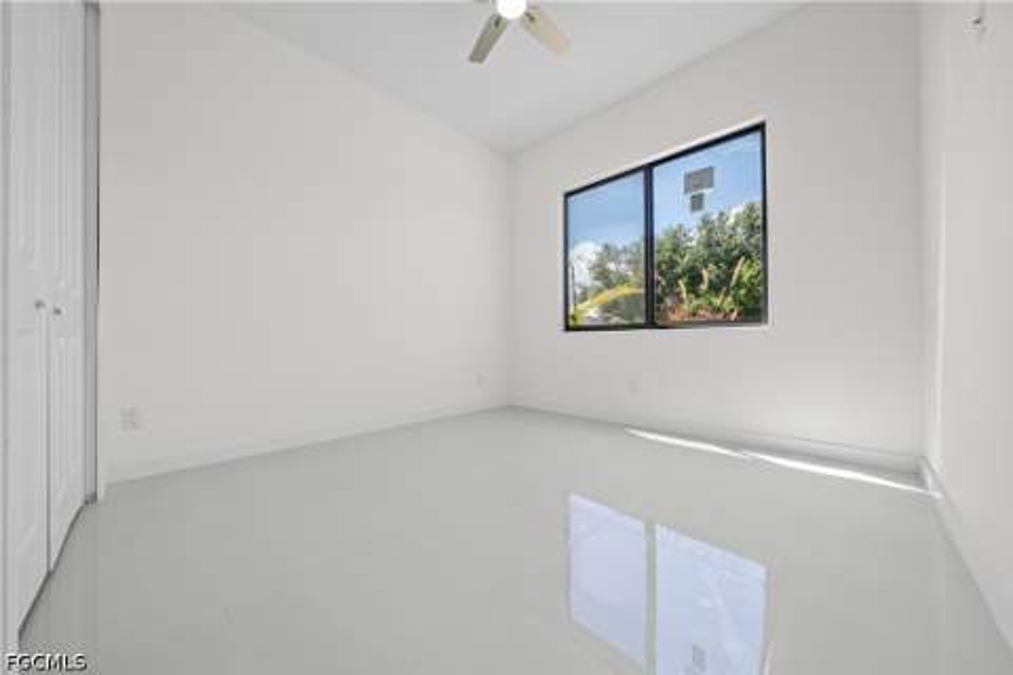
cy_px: 338
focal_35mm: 12
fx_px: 338
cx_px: 506
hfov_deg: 112.6
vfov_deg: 90.0
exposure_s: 1/20
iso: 200
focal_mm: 12
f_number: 9
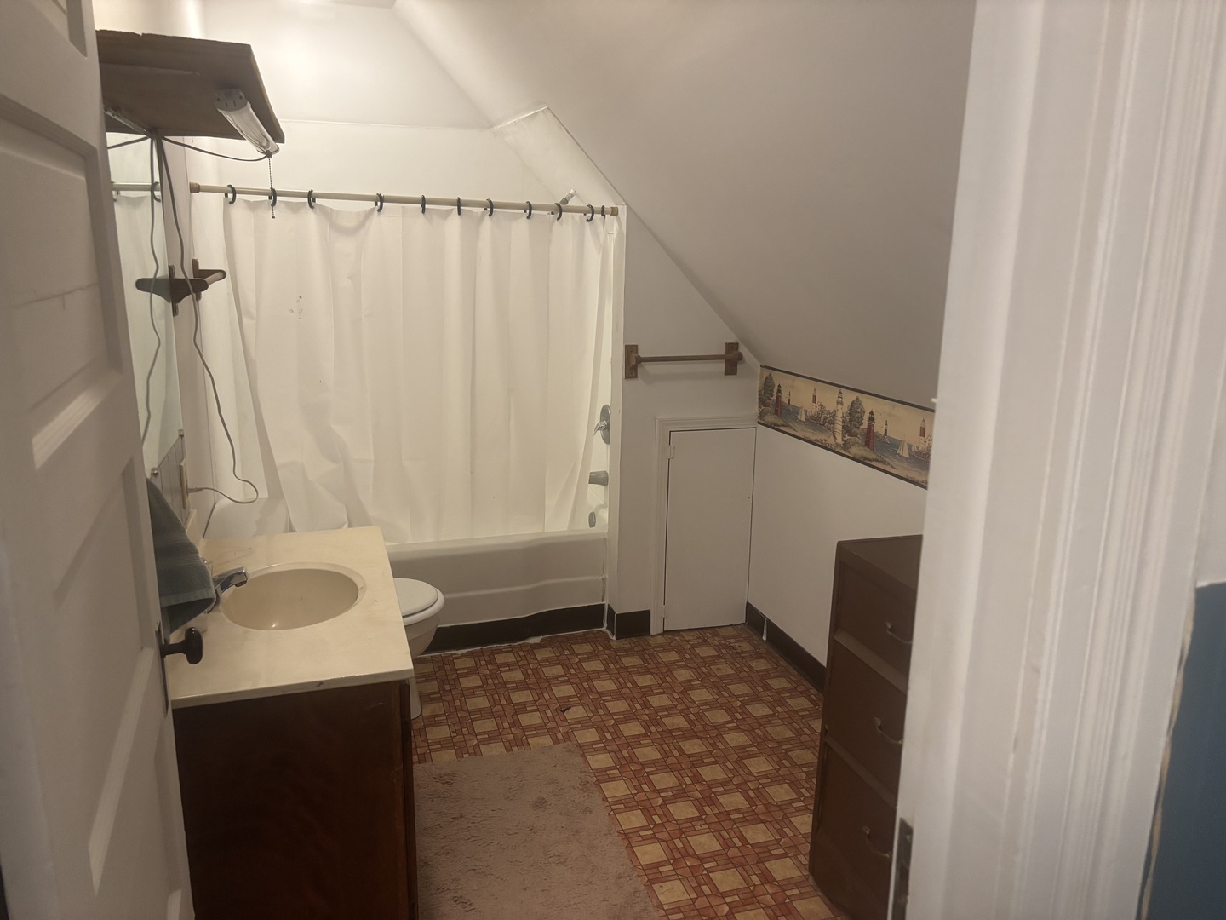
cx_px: 613
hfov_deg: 67.3
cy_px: 460
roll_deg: -0.8
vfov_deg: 53.1
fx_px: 921
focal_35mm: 26
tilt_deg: -12.6
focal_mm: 5.96
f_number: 1.6
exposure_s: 1/60
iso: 400
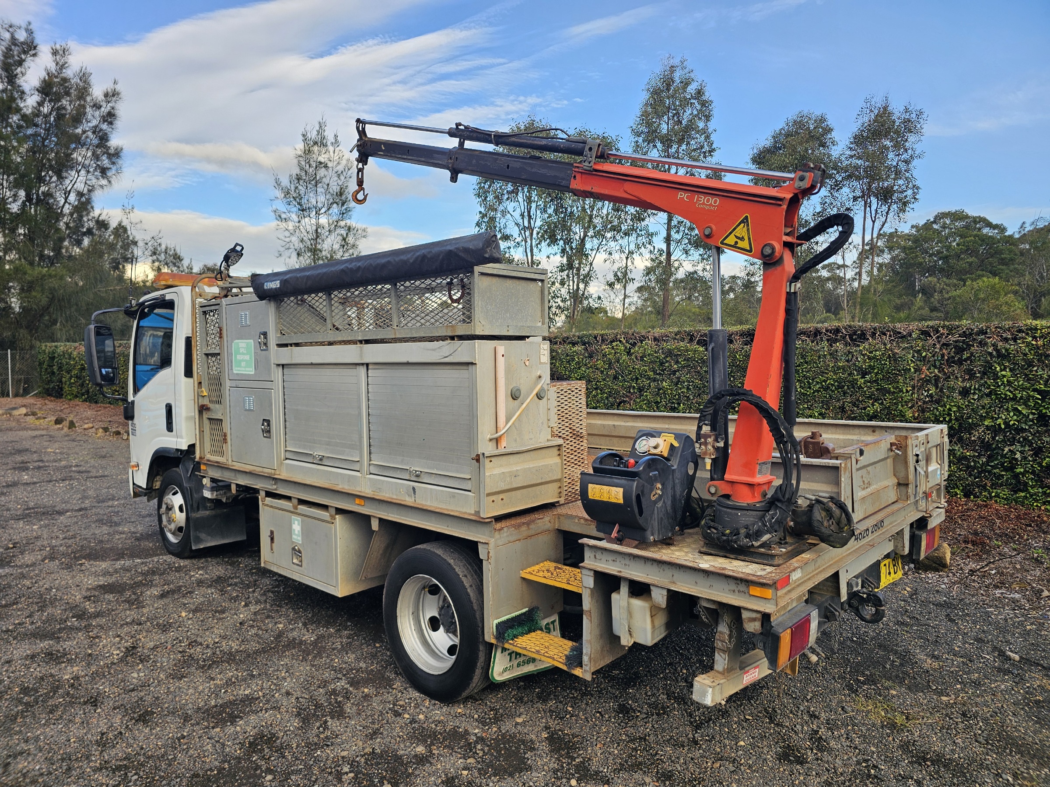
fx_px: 698
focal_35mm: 23
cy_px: 394
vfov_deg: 58.9
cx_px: 525
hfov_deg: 73.9
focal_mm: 6.3
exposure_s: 1/156
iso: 10
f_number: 1.7
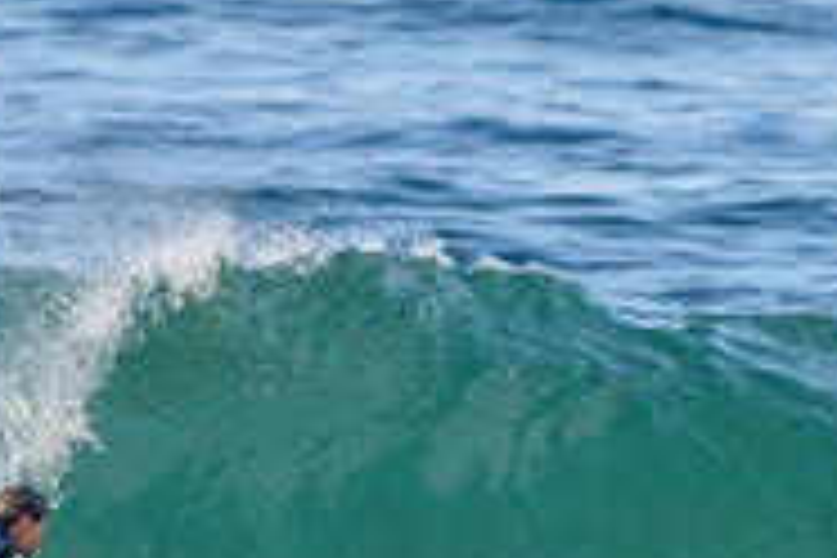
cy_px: 620
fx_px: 44497
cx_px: 7
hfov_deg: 1.1
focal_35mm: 1914
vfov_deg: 0.7
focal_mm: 500
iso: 280
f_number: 5.6
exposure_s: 1/1250
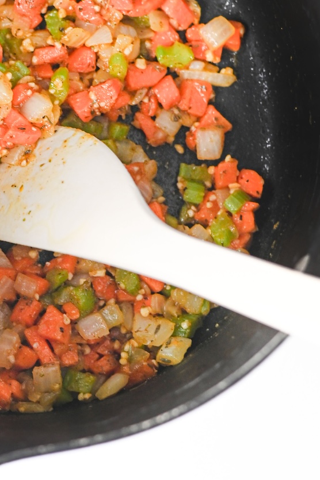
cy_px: 132
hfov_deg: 12.5
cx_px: 9
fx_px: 1441
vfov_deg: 18.8
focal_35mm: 108
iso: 1250
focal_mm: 50
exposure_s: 1/125
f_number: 4
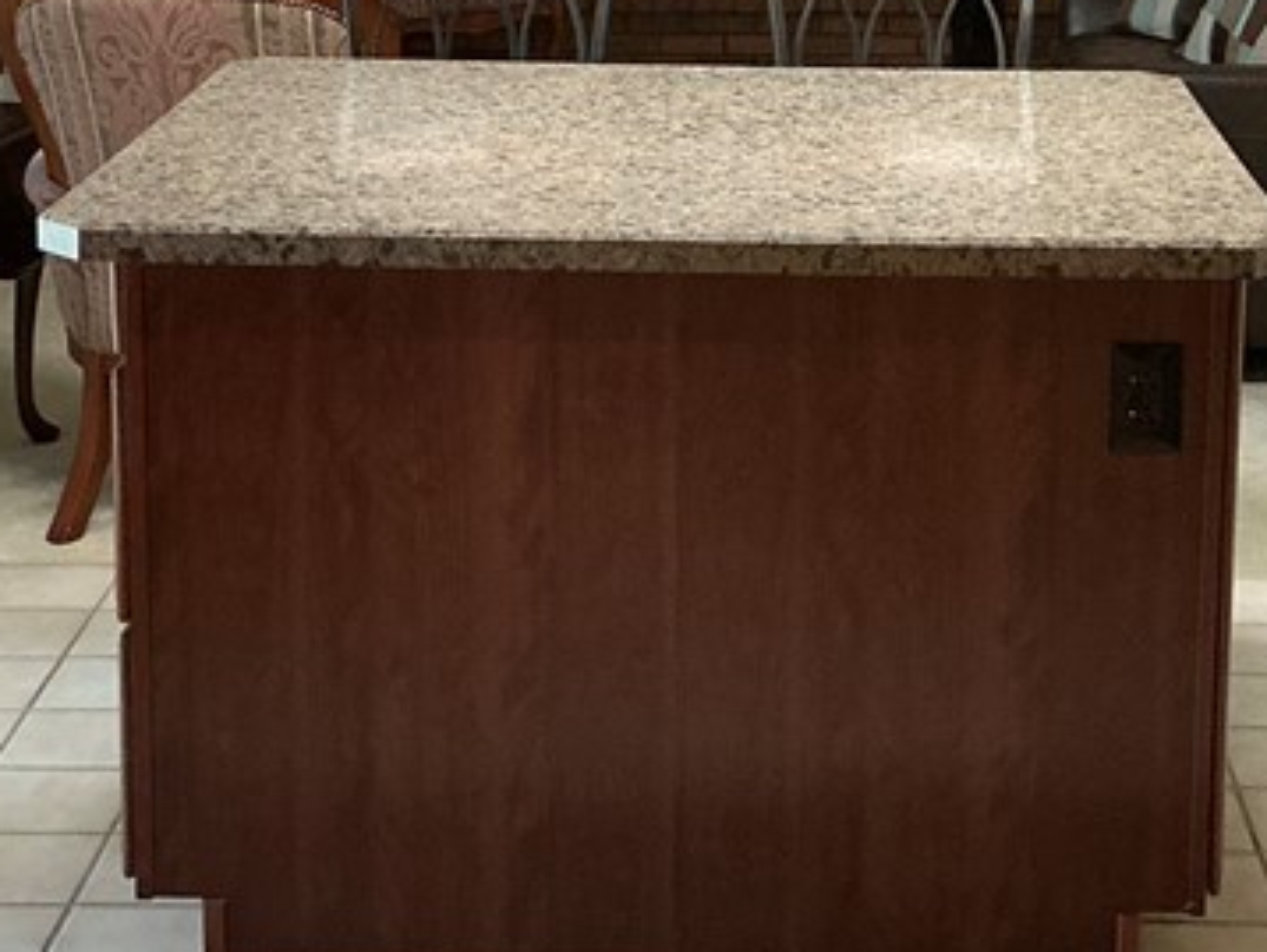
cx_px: 782
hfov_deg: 24.3
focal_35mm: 80
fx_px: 2930
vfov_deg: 18.3
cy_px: 173
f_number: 1.8
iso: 160
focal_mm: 3
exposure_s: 1/60
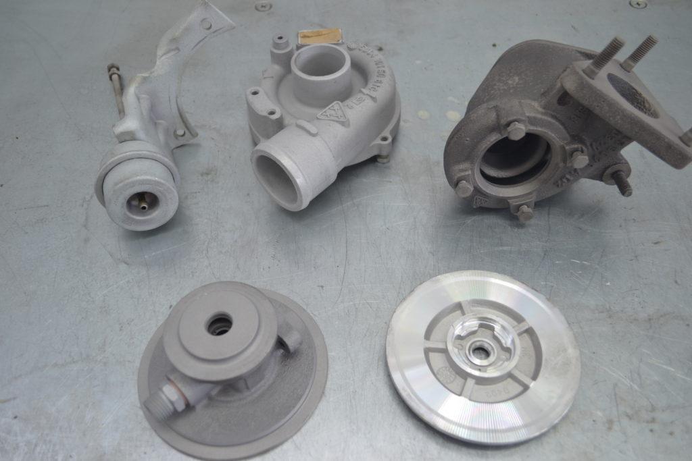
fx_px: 634
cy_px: 230
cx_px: 346
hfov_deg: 57.2
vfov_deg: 40.0
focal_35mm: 33
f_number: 3.8
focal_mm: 22
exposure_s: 1/30
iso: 100
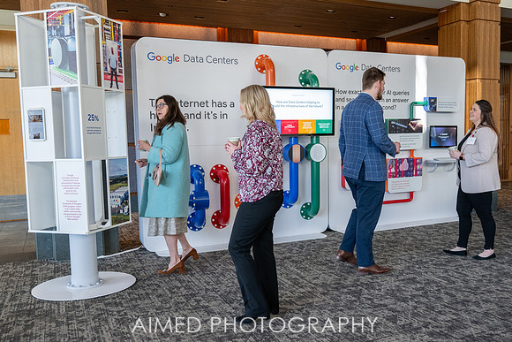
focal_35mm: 35
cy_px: 178
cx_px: 302
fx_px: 499
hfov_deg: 54.0
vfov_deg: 37.8
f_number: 2.8
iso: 1250
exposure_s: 1/200
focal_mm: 29
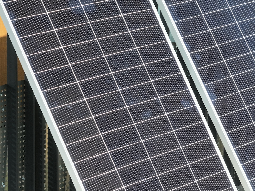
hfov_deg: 8.7
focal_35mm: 227
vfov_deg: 6.5
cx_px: 121
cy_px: 70
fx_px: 1672
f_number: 3.4
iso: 100
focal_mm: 30.71
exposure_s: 1/160
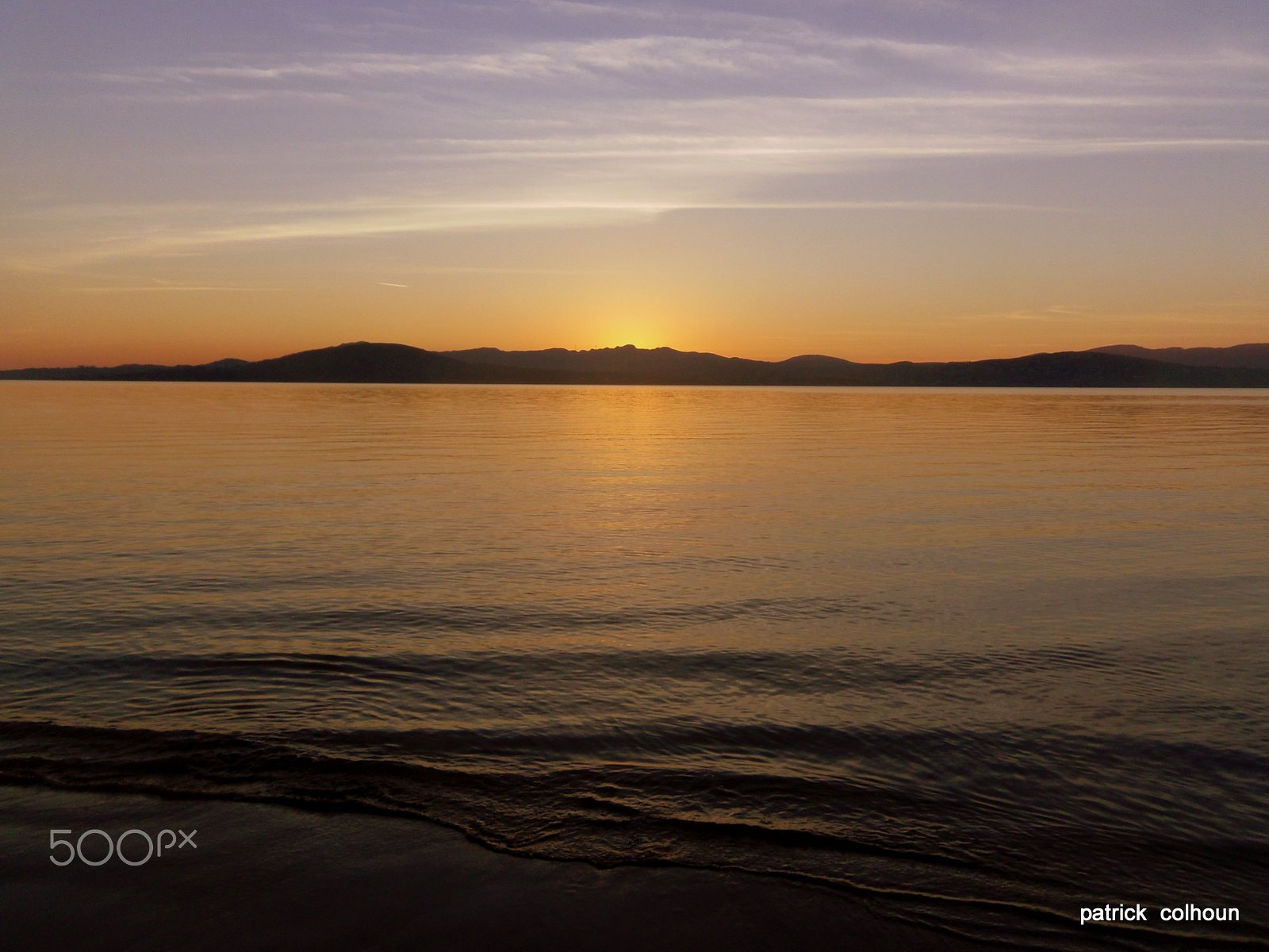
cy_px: 476
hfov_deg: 63.4
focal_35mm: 28
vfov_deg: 49.7
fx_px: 1026
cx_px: 634
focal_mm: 5
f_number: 10.8
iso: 100
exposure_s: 1/50
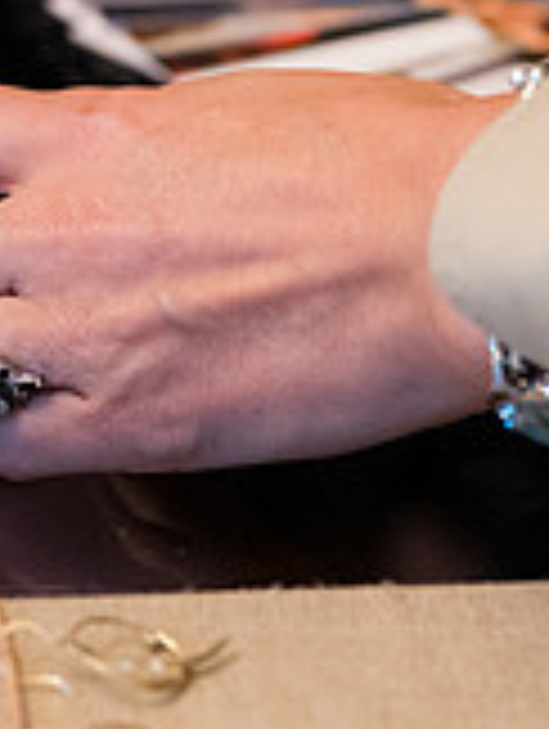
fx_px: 8415
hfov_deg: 3.7
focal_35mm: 399
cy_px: 241
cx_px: -27
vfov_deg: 5.0
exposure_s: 1/160
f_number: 3.2
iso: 3200
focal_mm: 116
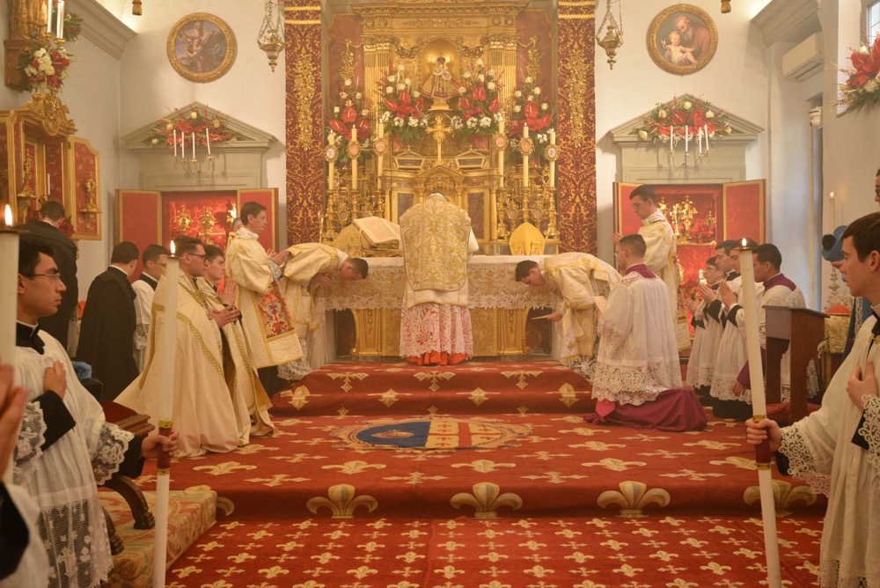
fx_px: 856
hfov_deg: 54.4
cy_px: 294
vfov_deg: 37.9
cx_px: 440
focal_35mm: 35
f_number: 5
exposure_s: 1/100
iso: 1600
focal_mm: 35
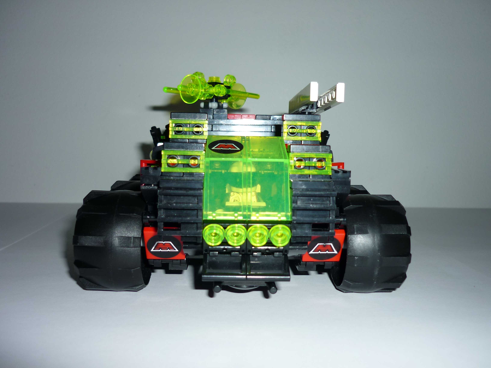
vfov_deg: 42.9
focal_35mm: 33
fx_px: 468
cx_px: 246
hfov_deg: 55.4
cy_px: 184
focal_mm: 5.5
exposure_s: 1/60
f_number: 2.8
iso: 100
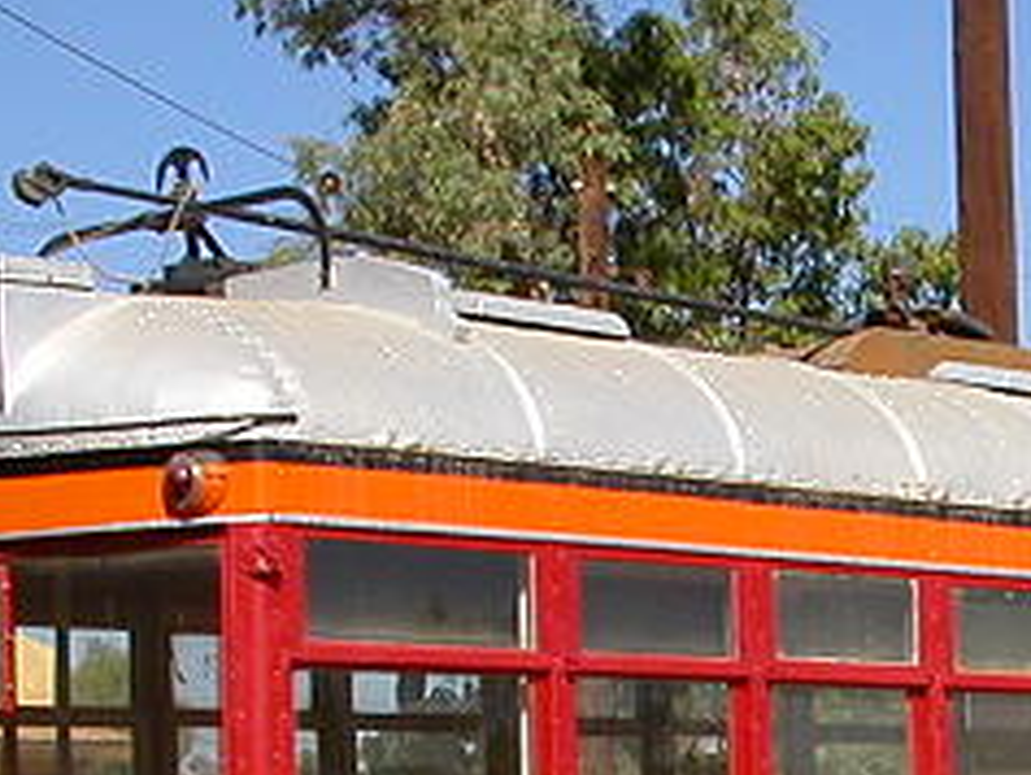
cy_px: 991
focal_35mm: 127
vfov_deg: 11.4
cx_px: 1170
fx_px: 3784
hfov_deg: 15.1
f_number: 4.8
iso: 100
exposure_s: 1/672
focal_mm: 6.6
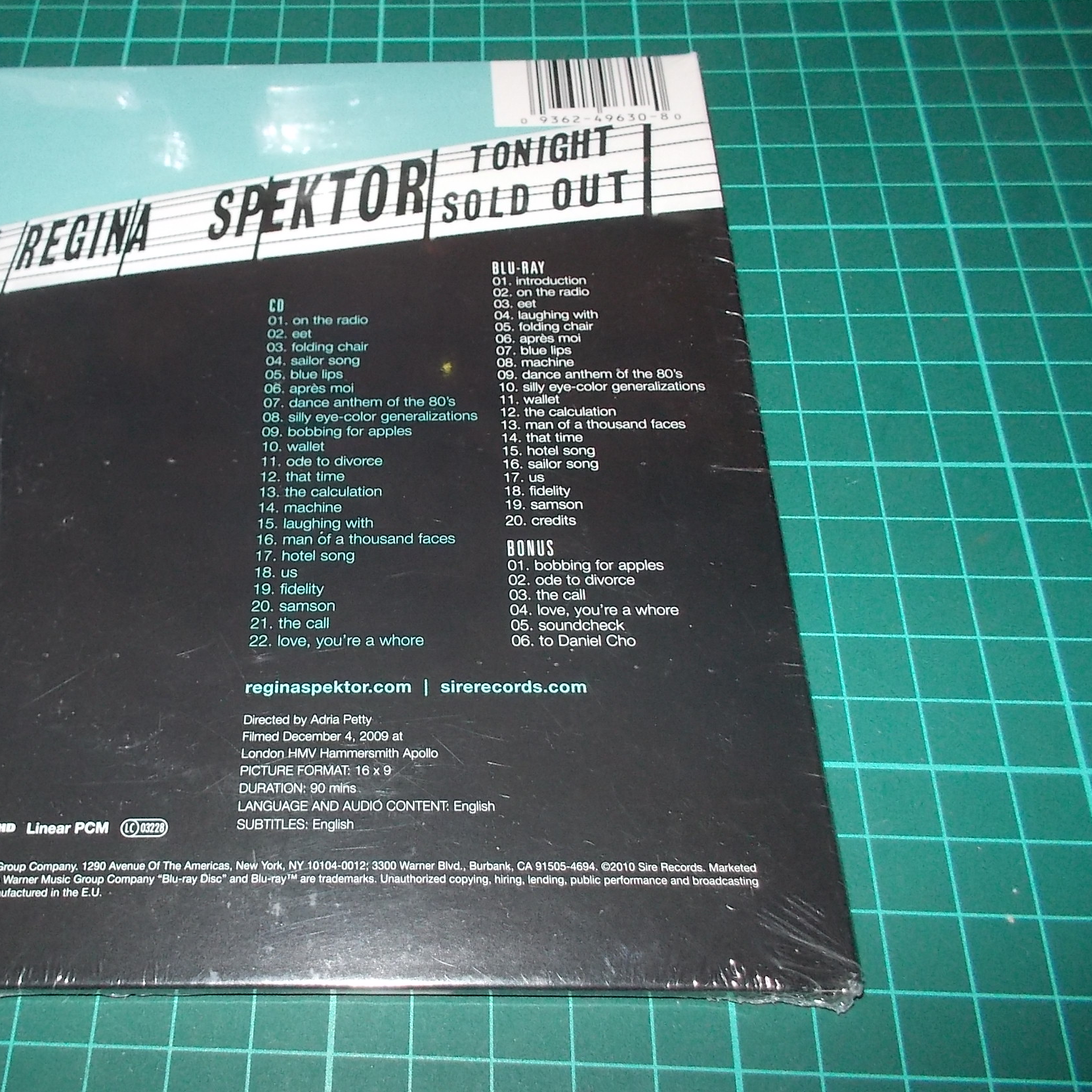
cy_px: 552
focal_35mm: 35
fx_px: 1249
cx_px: 365
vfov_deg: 47.2
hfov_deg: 46.5
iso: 200
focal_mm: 4.1
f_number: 3.3
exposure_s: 1/30
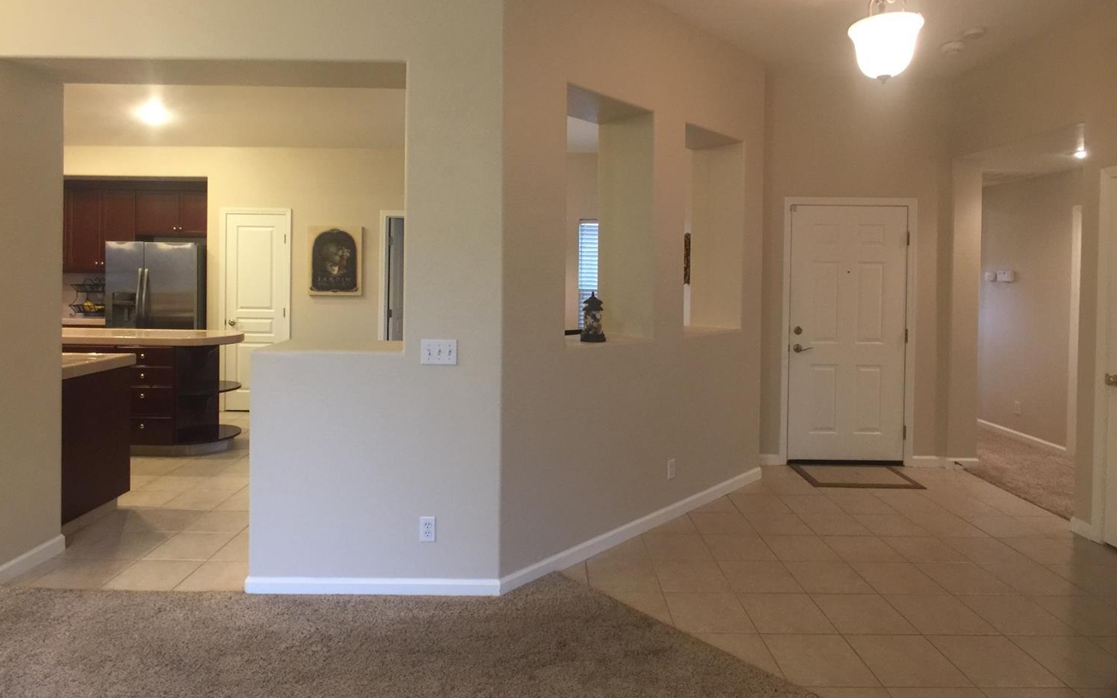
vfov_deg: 40.5
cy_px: 300
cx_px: 556
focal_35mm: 31
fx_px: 944
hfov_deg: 61.2
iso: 100
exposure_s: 1/15
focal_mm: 4.15
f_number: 2.2
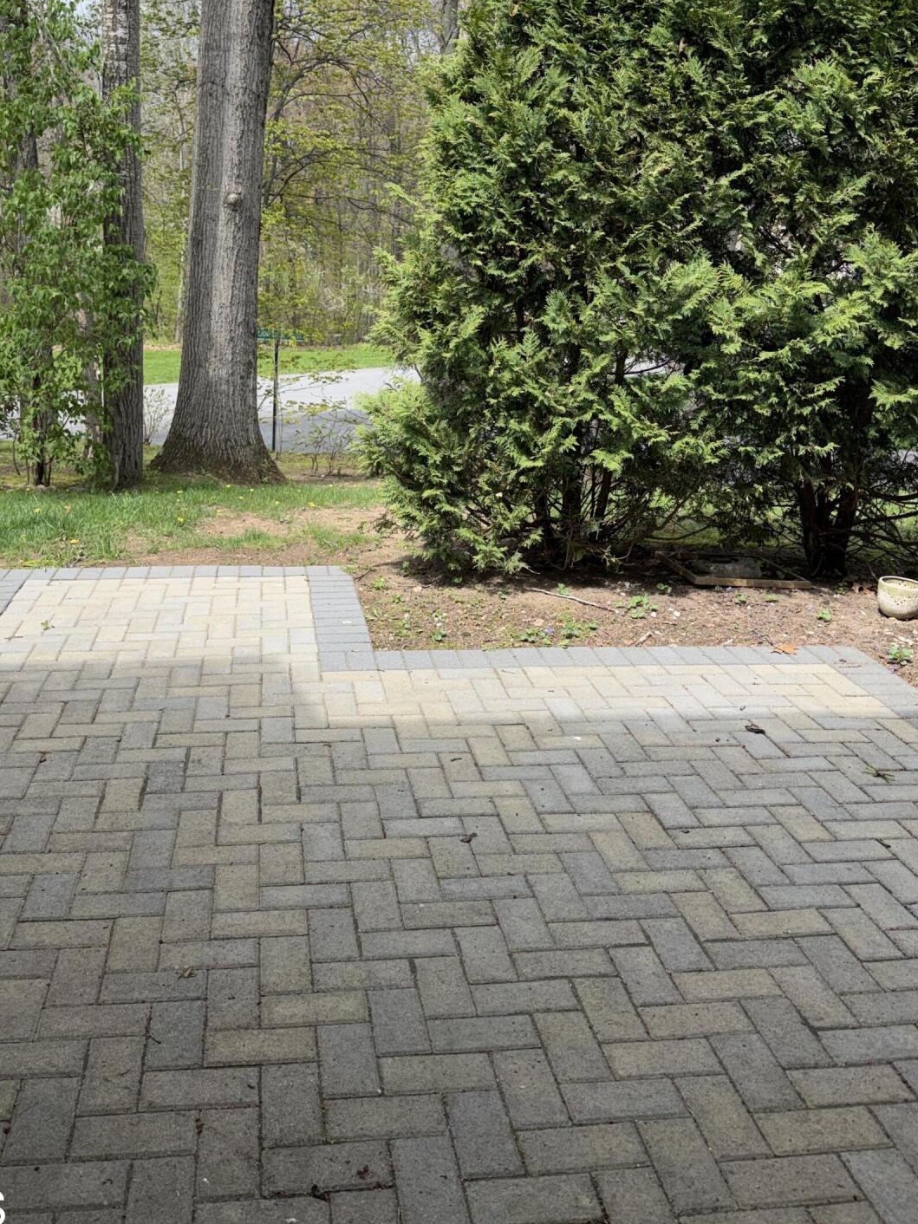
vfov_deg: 53.0
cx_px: 400
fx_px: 1202
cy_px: 421
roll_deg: -0.6
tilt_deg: -8.3
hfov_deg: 41.7
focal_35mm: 34
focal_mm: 6.76
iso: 80
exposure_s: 1/1855
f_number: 1.78
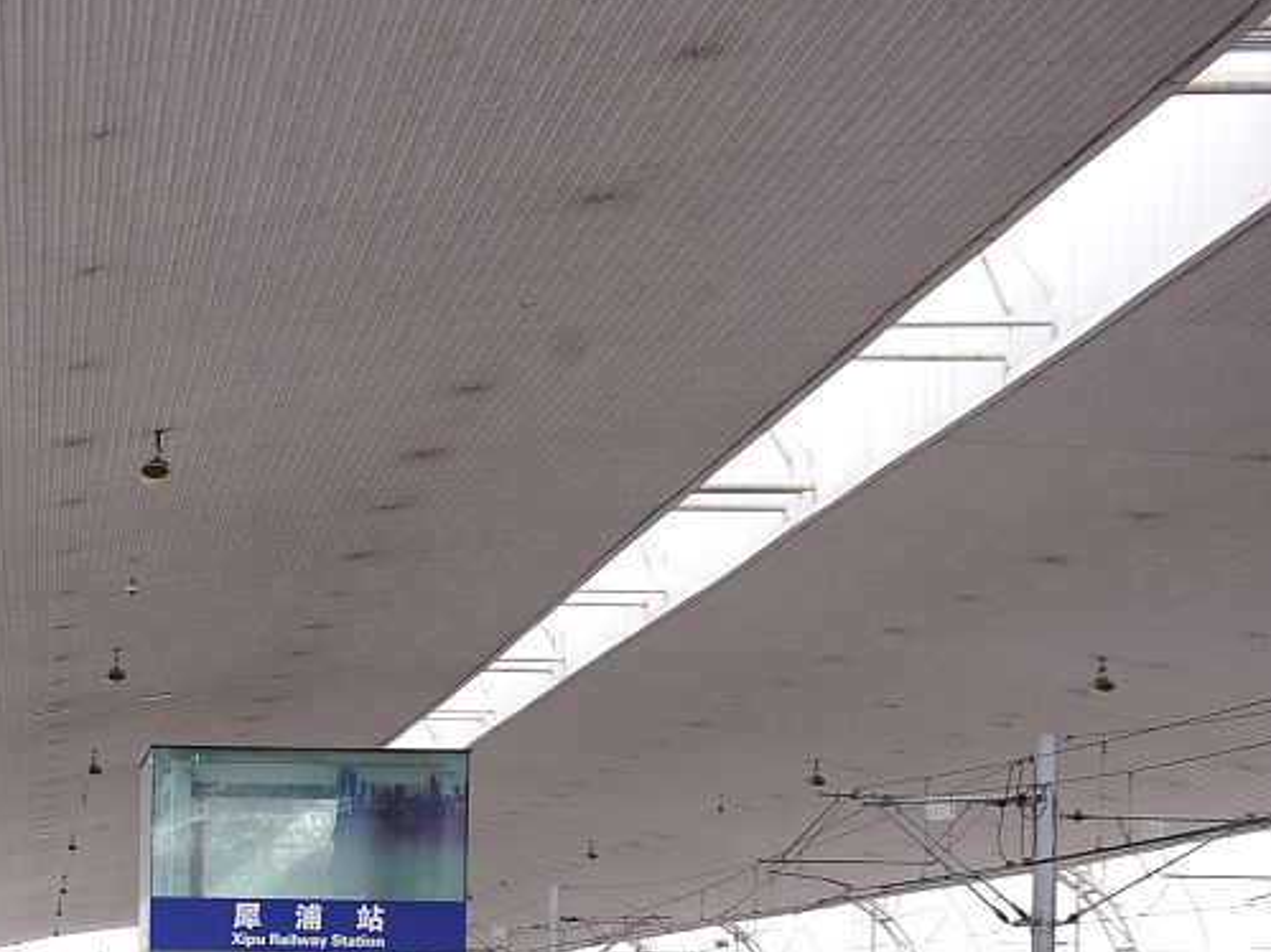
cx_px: -217
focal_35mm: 111
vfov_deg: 13.1
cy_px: 995
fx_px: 4075
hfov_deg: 17.0
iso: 200
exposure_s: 1/80
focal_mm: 48
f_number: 4.5
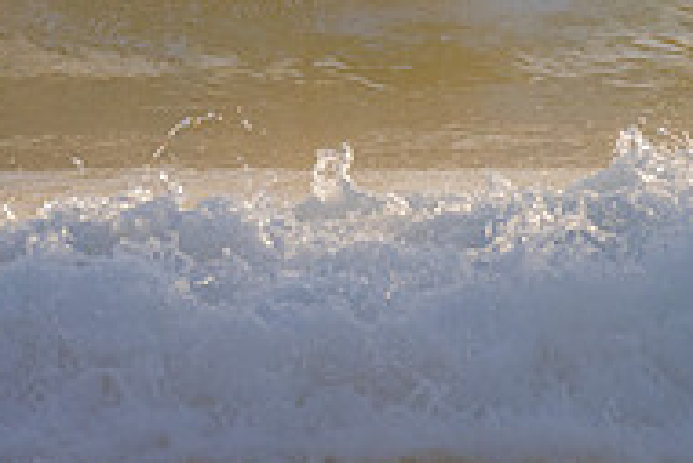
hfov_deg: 1.1
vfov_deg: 0.7
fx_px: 35985
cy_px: -114
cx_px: 248
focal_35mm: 1868
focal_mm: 500
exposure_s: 1/500
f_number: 5.6
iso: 90
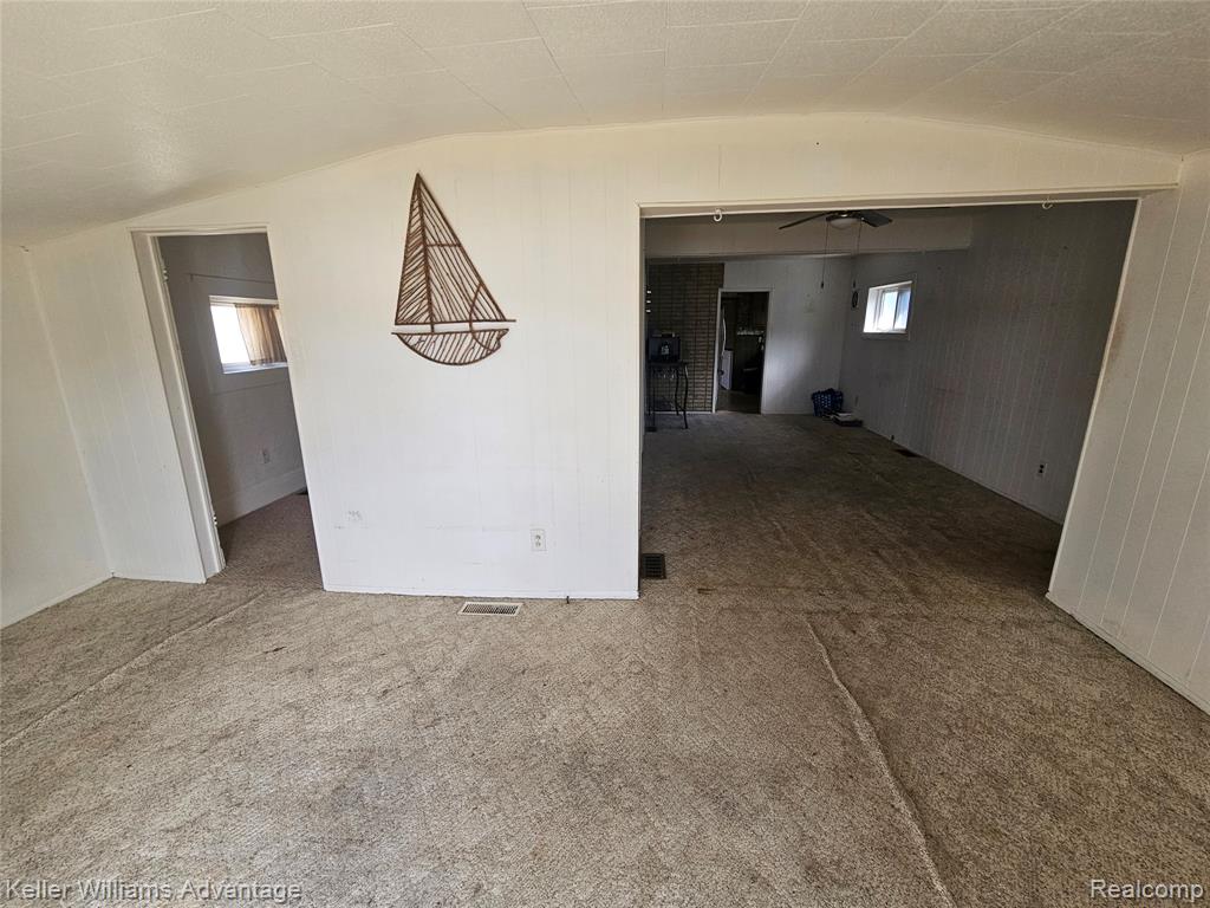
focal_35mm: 13
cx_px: 605
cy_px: 454
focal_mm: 2.2
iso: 125
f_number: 2.2
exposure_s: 1/207
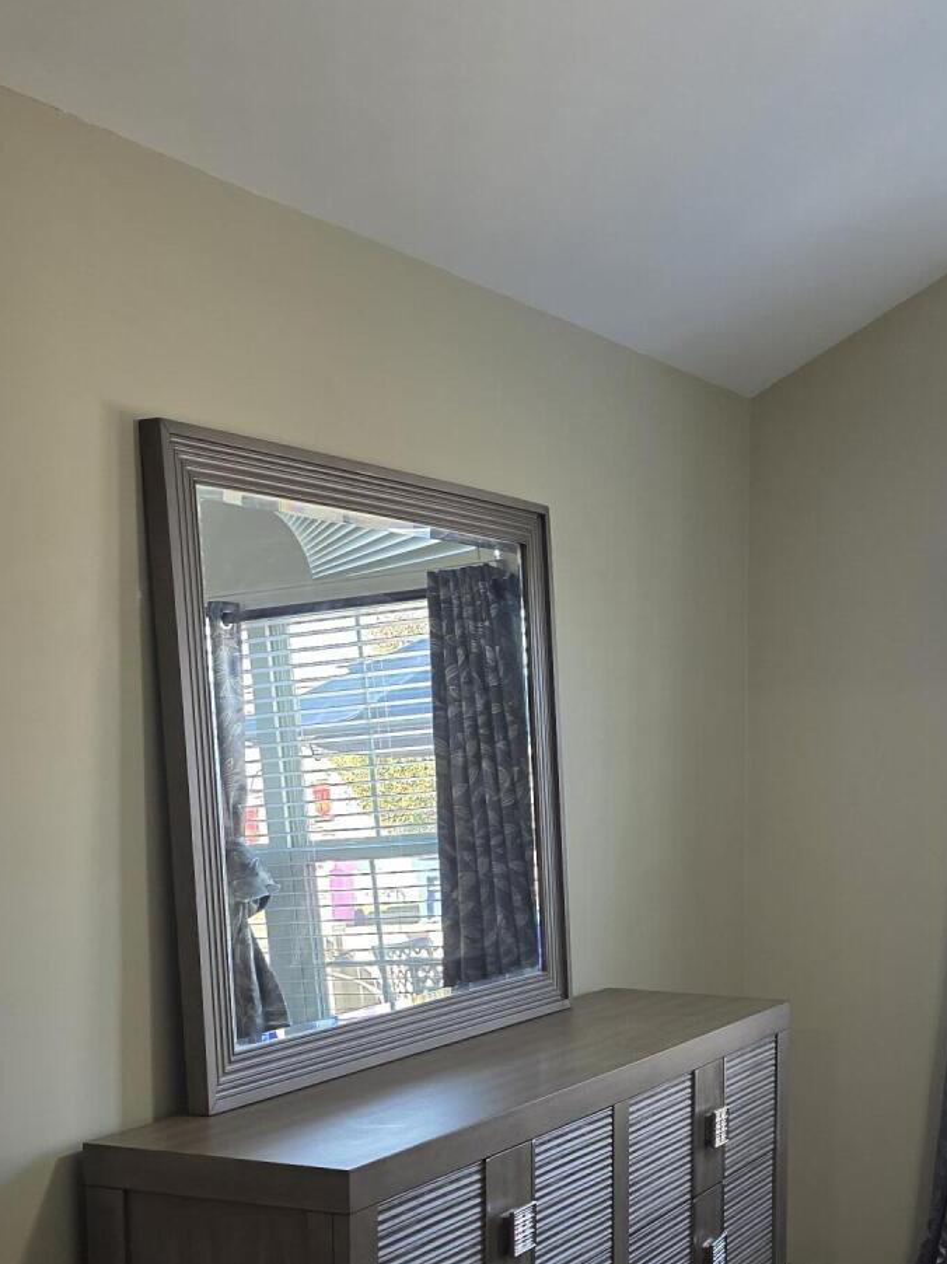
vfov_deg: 36.7
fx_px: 1861
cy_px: 926
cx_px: 724
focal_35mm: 51
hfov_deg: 28.1
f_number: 1.7
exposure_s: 1/120
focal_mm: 6.3
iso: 125
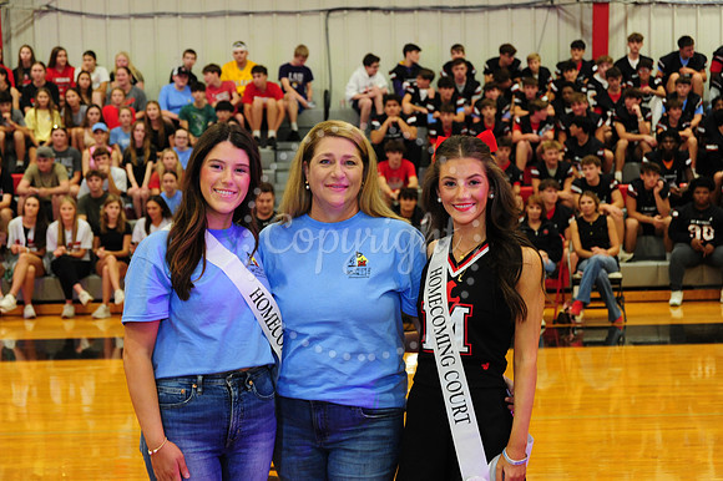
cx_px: 362
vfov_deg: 17.5
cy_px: 240
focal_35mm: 78
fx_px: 1566
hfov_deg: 26.0
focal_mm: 78
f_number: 7.1
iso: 2000
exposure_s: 1/60
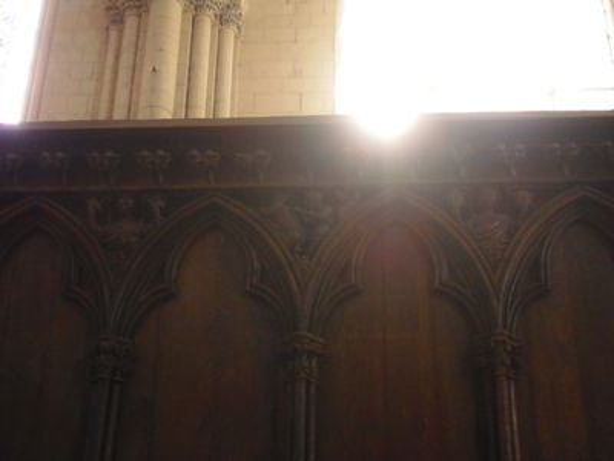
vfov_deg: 26.6
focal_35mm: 55
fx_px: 976
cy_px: 230
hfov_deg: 34.9
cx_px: 307
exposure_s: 1/10
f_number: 3.7
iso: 400
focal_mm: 9.3
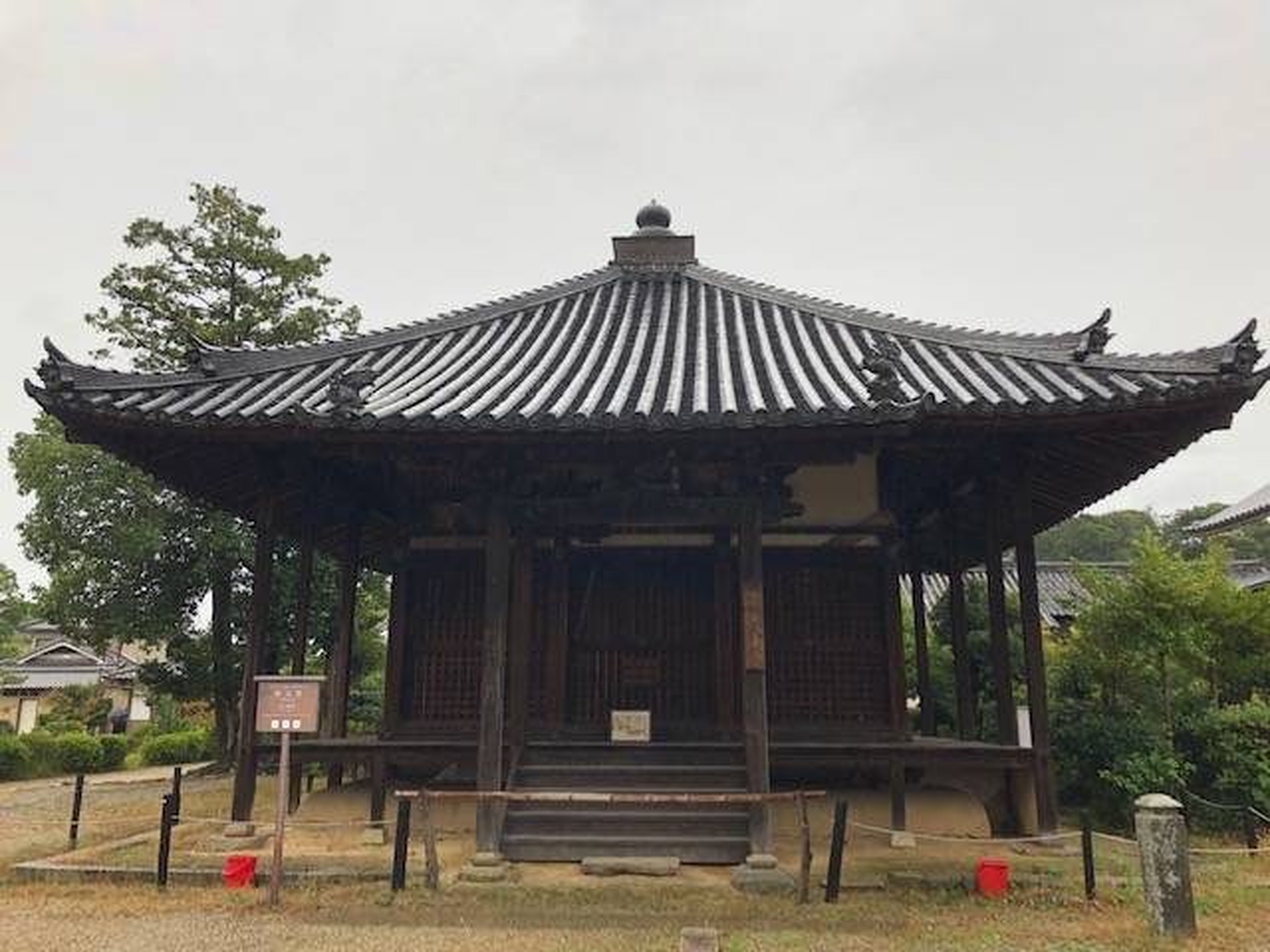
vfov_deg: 49.7
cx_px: 635
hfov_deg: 63.4
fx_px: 1027
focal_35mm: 28
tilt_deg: +13.1
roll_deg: +1.3
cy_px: 476
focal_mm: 3.99
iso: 32
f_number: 1.8
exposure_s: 1/120
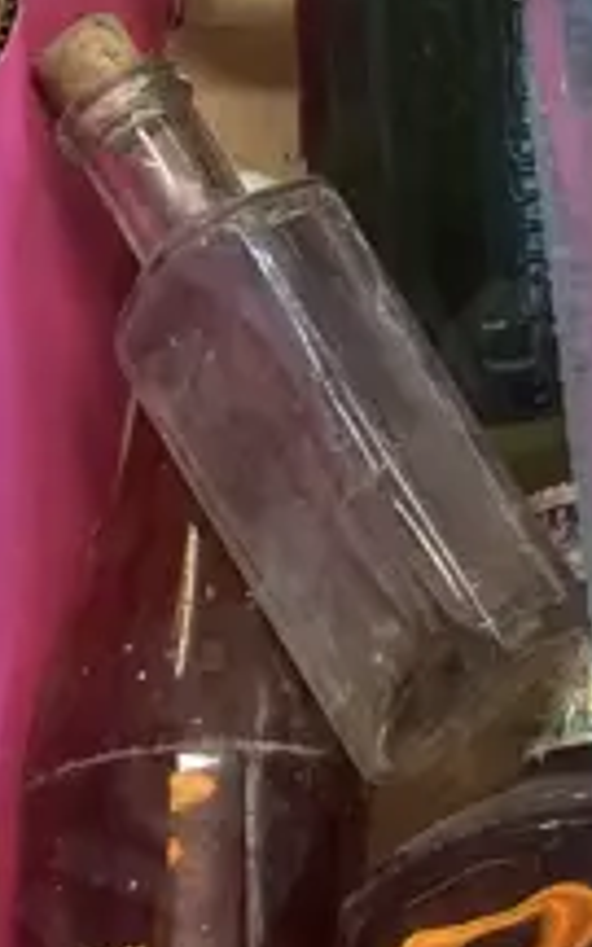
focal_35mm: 141
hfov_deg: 8.8
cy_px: -478
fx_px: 3640
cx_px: 1149
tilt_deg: -60.5
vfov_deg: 13.9
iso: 100
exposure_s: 1/50
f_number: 1.8
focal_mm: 3.99
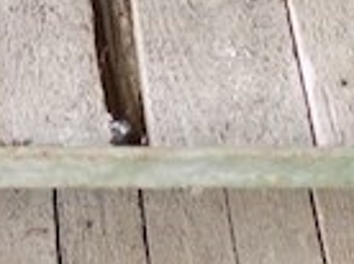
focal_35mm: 107
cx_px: -139
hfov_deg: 17.0
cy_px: -308
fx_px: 1092
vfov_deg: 11.9
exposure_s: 1/30
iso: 250
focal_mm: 4
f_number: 3.1
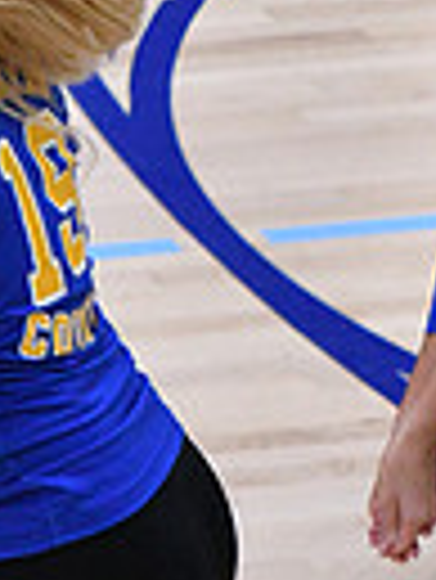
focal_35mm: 938
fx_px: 15729
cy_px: -517
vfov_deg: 2.1
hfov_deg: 1.6
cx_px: 784
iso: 6400
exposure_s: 1/1250
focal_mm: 145
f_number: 3.2
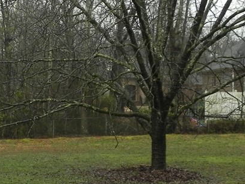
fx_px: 659
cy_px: 68
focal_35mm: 93
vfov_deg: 15.9
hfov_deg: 20.2
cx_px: -15
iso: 160
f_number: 4
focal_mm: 6.6
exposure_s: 1/153
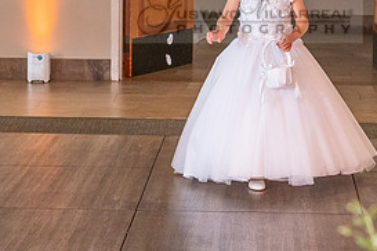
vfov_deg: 9.3
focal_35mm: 147
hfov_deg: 14.0
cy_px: 17
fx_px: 1539
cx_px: 216
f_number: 3.5
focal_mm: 40
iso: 800
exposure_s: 1/200
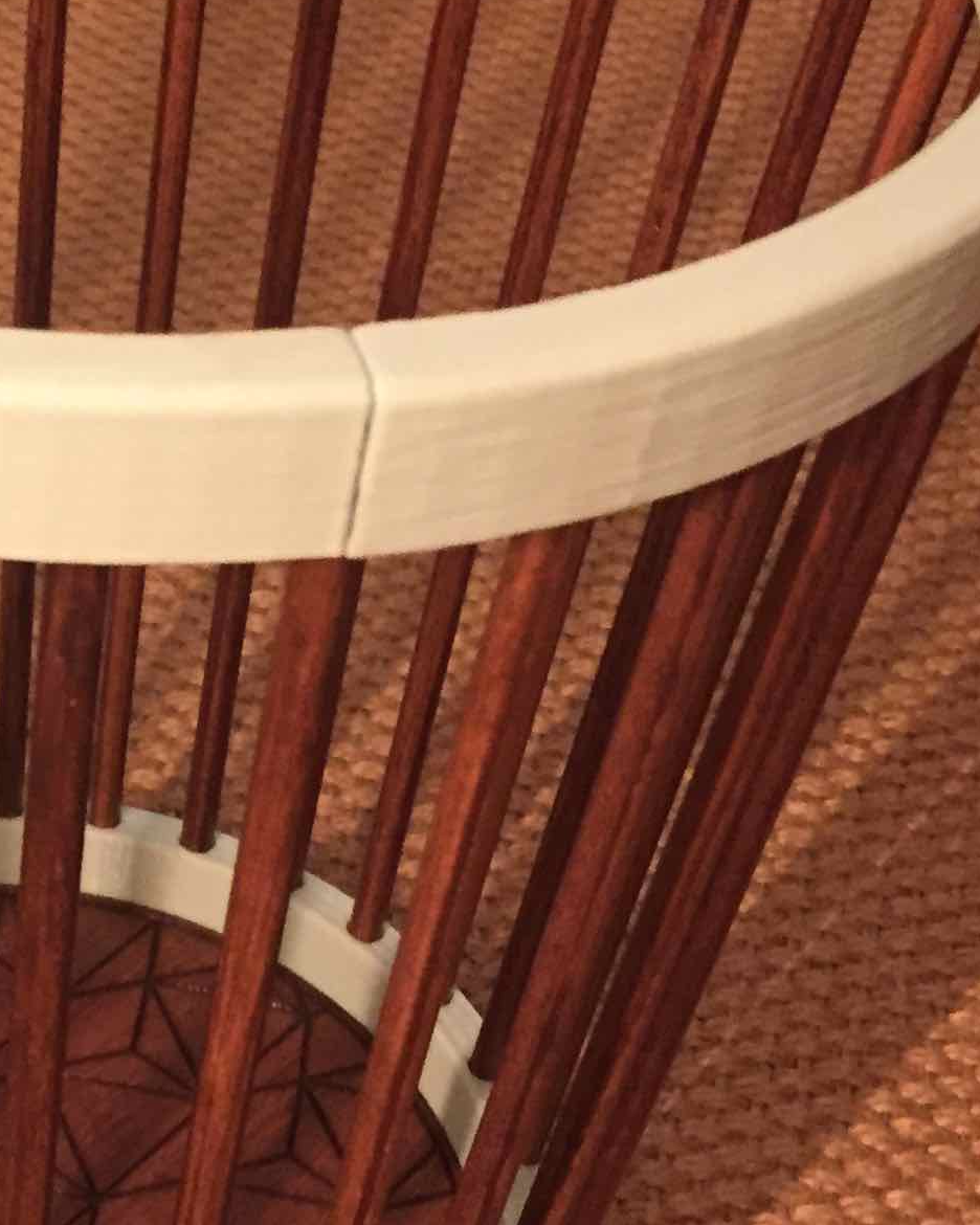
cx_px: -72
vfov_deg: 24.1
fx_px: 2864
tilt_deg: -40.6
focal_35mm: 79
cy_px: 631
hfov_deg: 18.7
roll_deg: -1.8
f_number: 2.2
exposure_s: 1/17
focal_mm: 4.15
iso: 250
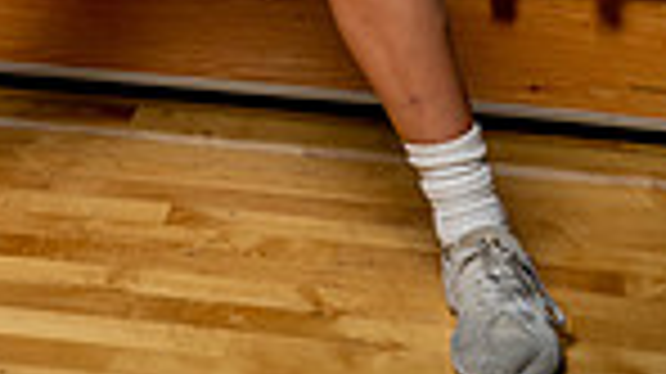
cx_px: 4
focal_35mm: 137
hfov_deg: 15.4
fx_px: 2418
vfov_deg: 8.1
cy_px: -541
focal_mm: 43
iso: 100
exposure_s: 1/250
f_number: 6.3
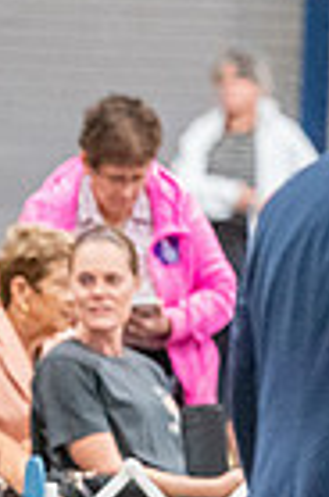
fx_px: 10484
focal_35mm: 761
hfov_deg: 1.8
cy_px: 495
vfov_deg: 2.7
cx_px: -261
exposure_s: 1/320
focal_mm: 182
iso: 12800
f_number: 2.8
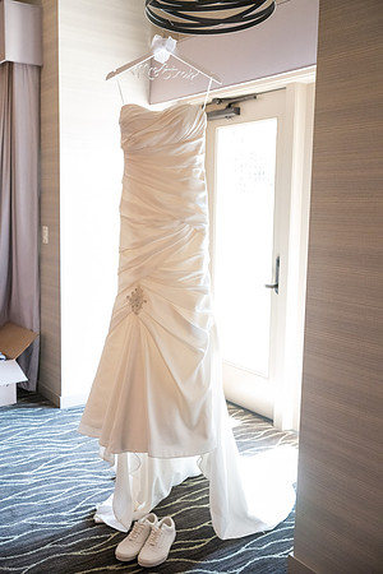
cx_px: 192
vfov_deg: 54.4
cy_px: 287
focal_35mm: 35
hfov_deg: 37.9
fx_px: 558
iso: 12800
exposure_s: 1/320
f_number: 4
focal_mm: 35
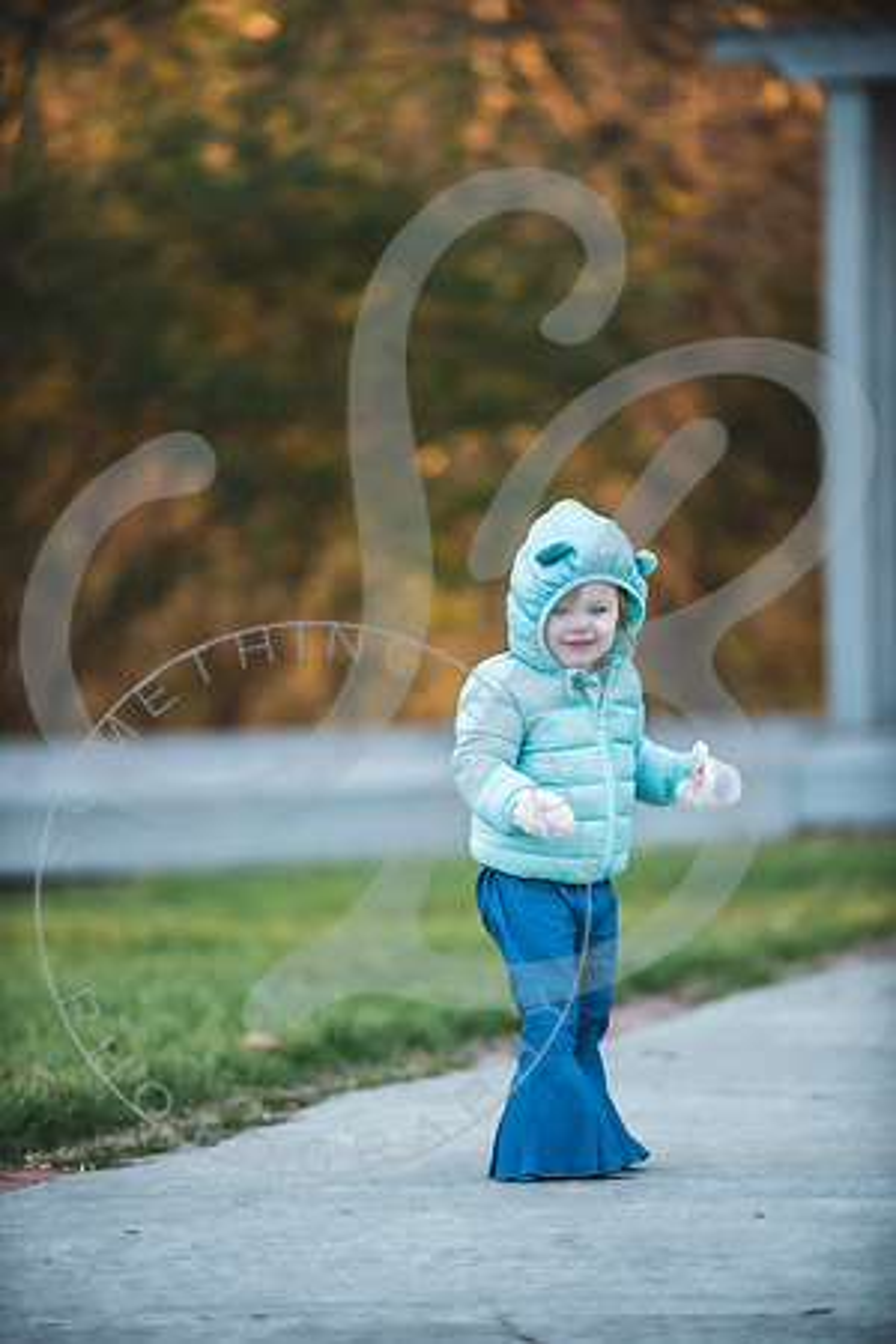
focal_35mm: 200
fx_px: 7466
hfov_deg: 6.9
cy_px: 672
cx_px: 448
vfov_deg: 10.3
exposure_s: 1/320
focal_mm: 200
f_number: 2.8
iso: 320
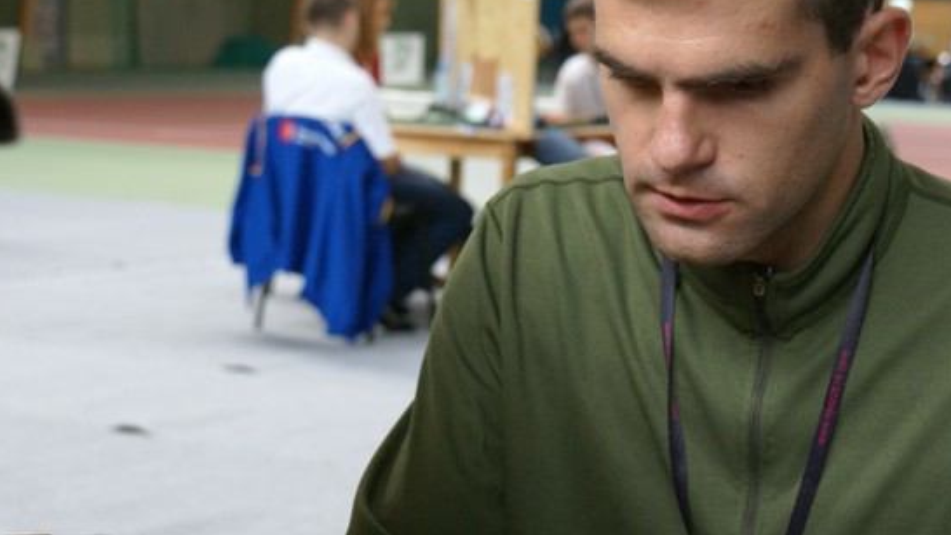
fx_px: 2286
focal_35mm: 91
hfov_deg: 23.4
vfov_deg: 13.3
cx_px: 592
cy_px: 247
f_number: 5.6
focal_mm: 45
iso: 640
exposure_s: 1/80
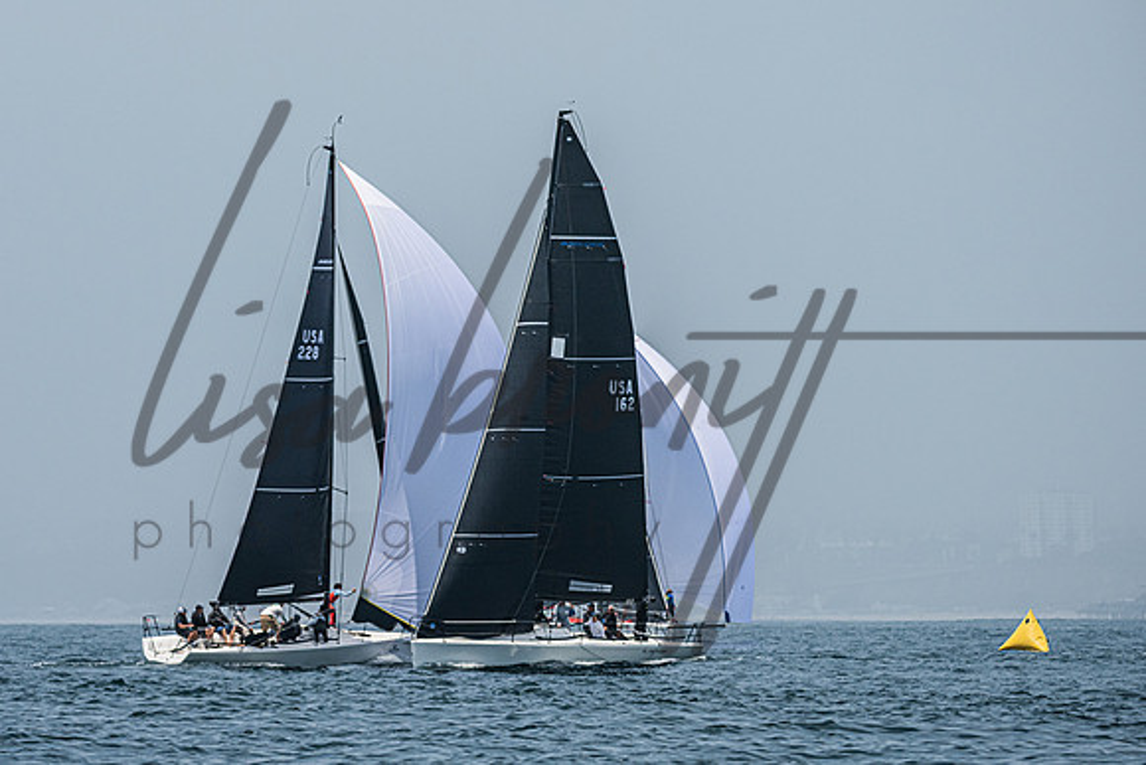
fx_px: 6720
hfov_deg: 9.7
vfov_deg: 6.5
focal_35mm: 211
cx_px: 398
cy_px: 366
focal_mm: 155
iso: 400
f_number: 6.3
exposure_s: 1/5000
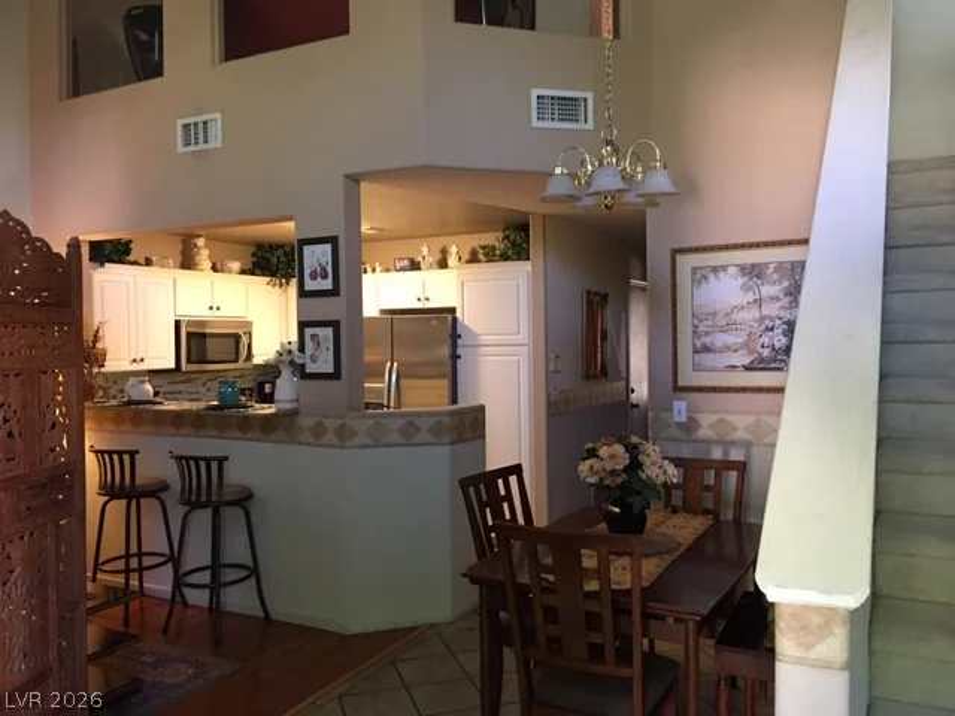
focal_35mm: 29
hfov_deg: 61.7
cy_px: 358
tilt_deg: -1.4
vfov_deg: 48.2
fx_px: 800
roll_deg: +1.0
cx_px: 478
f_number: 2.2
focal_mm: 4.15
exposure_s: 1/15
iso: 100
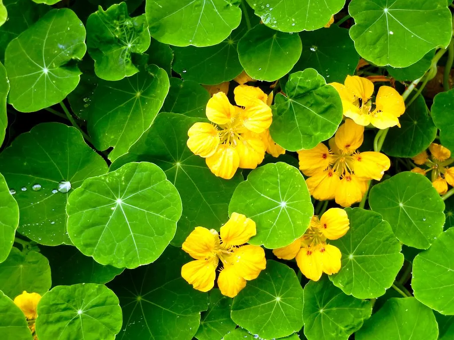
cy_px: 170
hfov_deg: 22.0
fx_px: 1167
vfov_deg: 16.6
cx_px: 227
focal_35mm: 89
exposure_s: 1/87.1
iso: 160
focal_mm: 16
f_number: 4.4
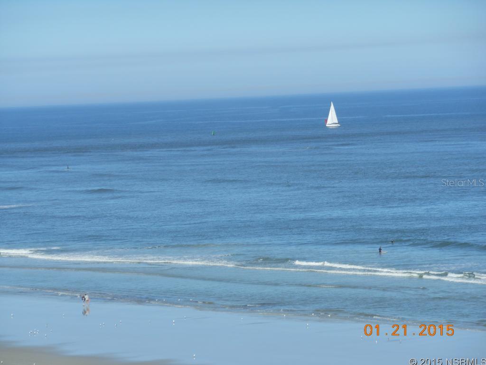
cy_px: 182
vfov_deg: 8.9
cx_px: 243
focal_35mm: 167
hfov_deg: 11.8
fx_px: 2346
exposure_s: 1/640
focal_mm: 29.8
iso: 80
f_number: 5.4
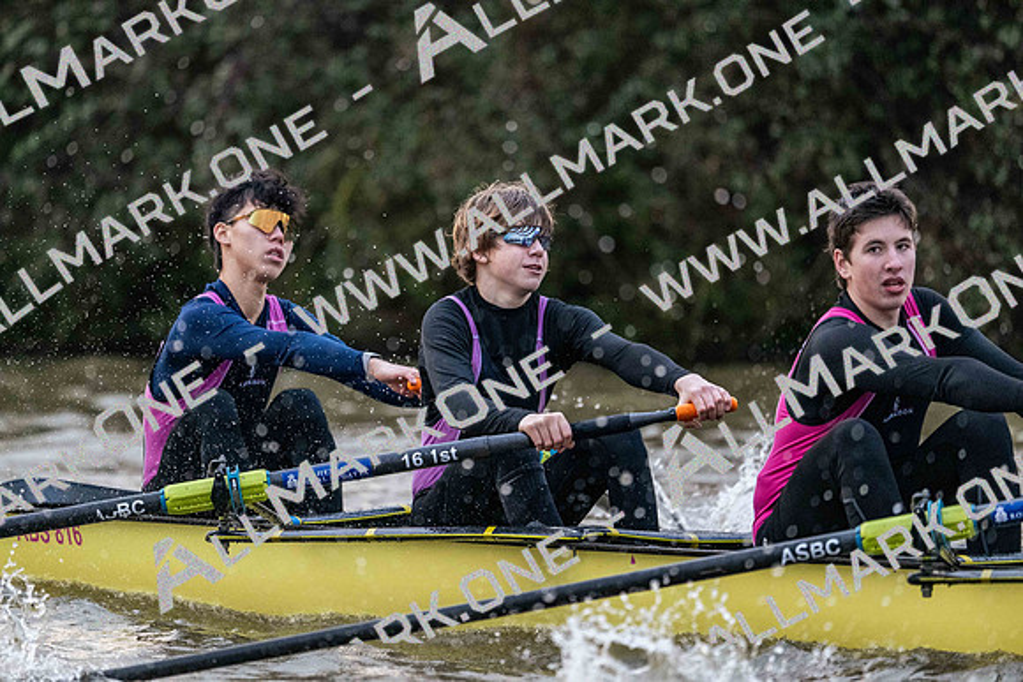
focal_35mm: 400
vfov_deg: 3.4
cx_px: 512
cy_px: 341
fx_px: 11369
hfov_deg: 5.2
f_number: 4.5
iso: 9000
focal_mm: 400
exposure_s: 1/1600
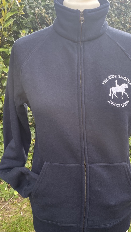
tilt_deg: -15.9
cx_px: 79
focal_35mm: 36
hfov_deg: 32.7
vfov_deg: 55.3
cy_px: 122
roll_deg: +2.3
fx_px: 222
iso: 32
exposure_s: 1/163
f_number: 1.6
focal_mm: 4.2
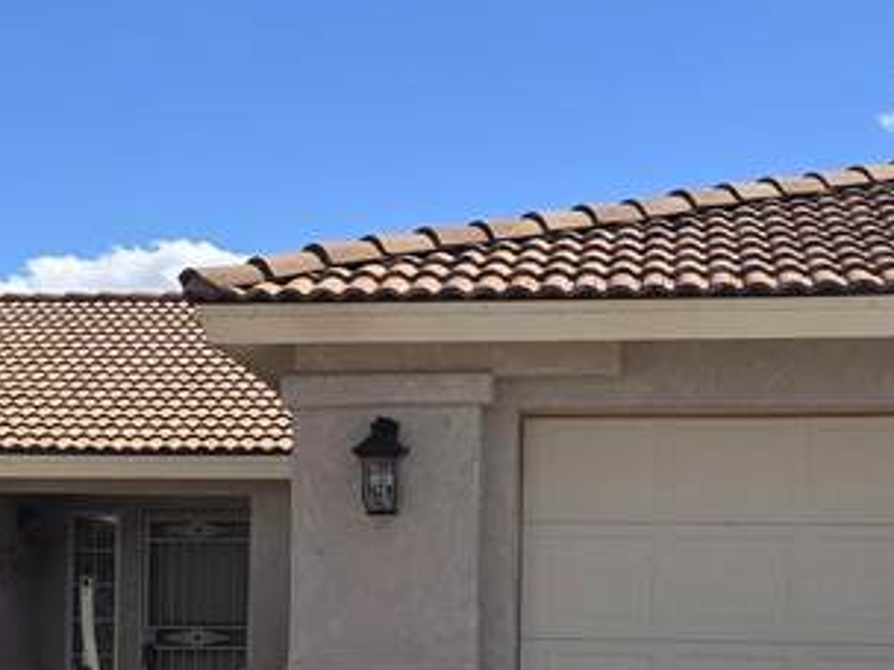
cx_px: 253
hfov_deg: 20.1
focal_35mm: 97
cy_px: 579
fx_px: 2505
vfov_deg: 15.1
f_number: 1.7
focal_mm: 6.3
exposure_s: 1/978
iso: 12
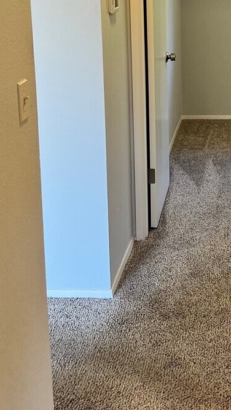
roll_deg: -0.2
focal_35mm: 61
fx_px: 665
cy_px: 75
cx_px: 210
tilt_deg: -9.7
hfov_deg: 19.3
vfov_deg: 33.3
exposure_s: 1/120
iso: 100
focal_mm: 5.7
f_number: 1.5
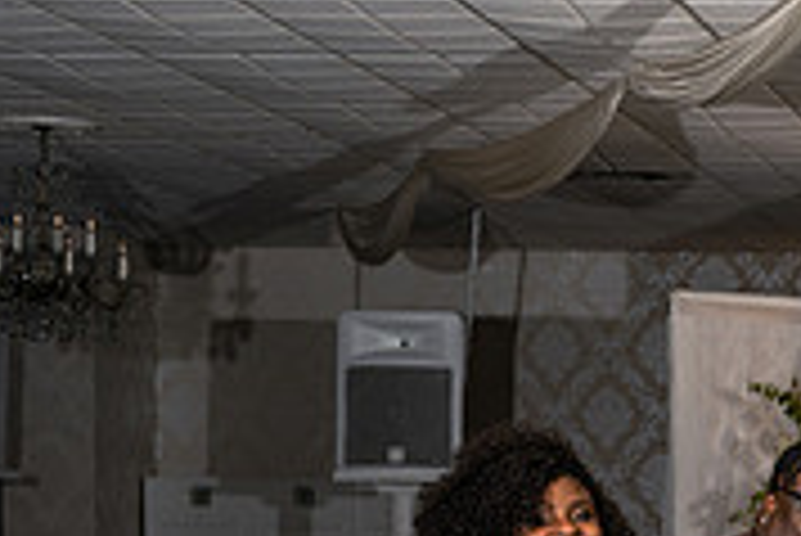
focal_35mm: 163
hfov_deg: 12.0
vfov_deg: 8.2
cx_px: 1215
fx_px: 3630
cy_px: 822
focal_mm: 50
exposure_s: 1/160
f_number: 4
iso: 200
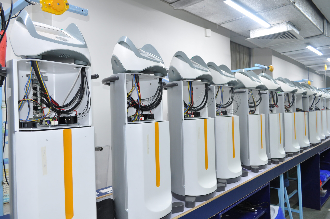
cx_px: 165
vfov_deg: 47.8
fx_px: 247
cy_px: 110
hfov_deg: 67.4
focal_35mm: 27
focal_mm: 18
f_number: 5.6
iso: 400
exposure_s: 1/30
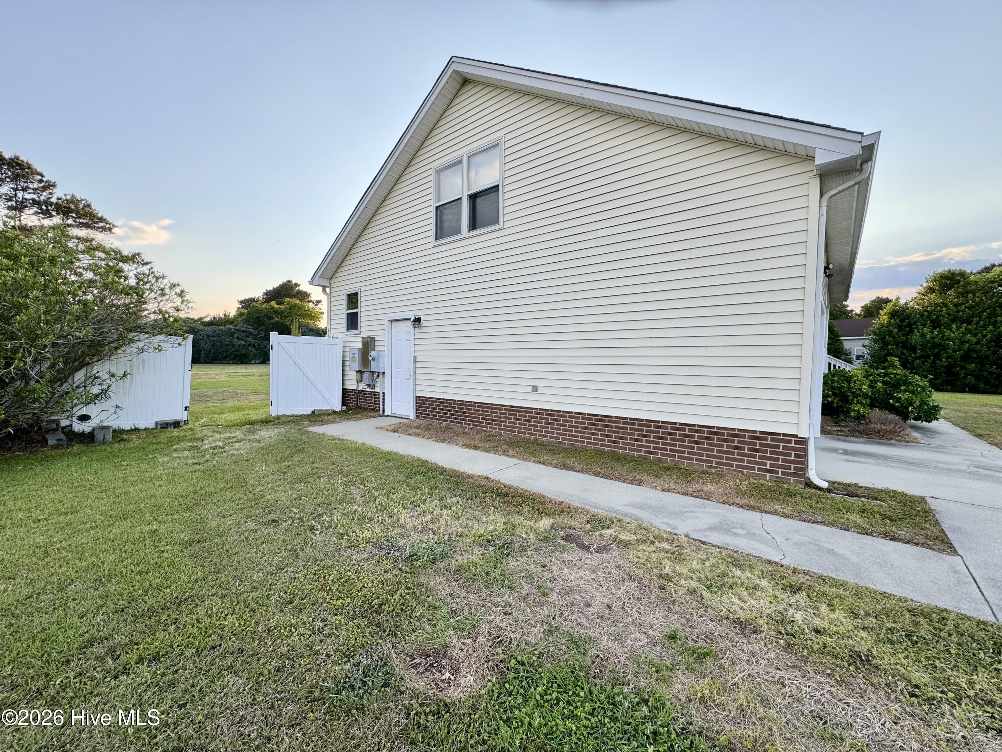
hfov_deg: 102.1
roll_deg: -1.4
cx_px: 501
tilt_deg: -1.9
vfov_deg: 85.7
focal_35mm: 14
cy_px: 376
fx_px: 405
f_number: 2.2
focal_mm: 2.22
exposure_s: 1/320
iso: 40
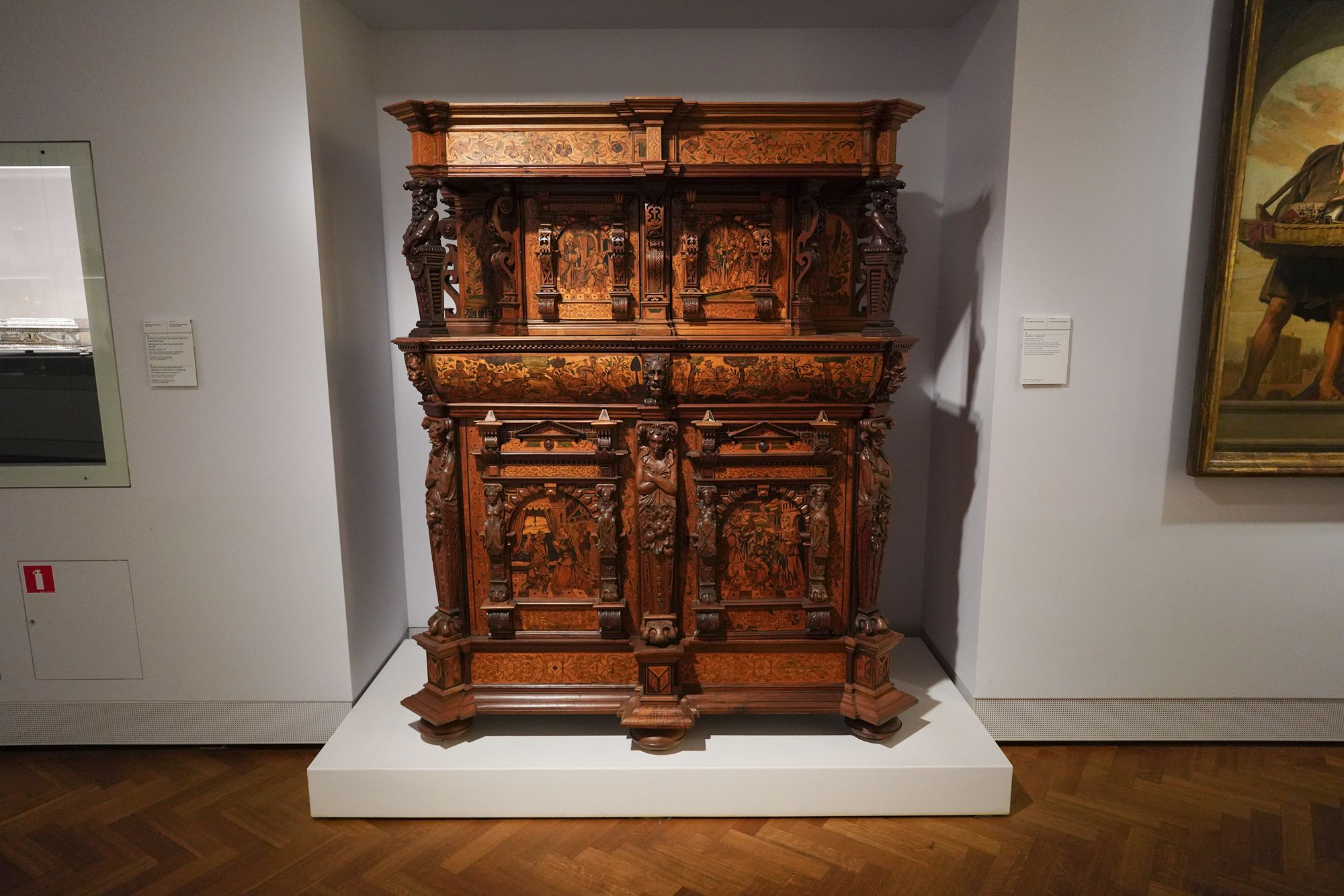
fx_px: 896
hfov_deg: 73.7
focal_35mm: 24
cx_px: 672
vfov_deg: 53.1
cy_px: 448
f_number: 2.8
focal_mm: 24
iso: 3200
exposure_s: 1/80
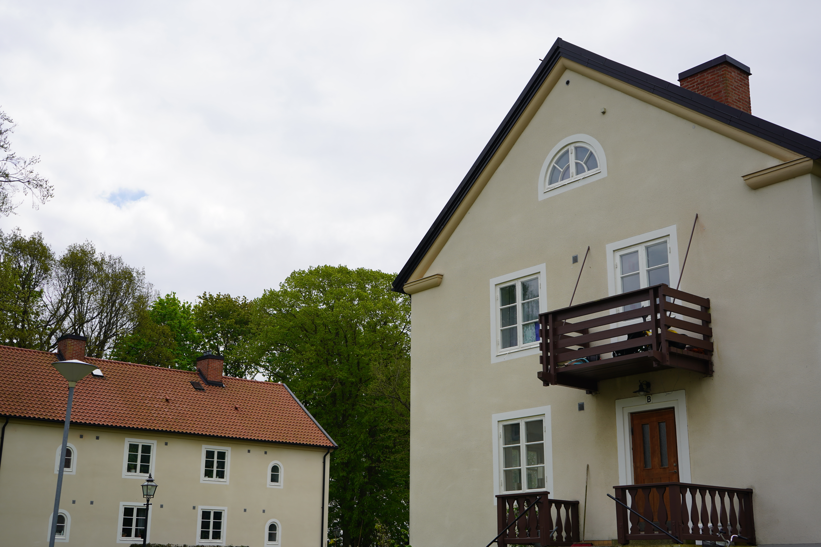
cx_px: 410
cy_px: 274
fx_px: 981
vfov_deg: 31.2
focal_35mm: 43
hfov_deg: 45.4
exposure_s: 1/640
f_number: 5
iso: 100
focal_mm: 43
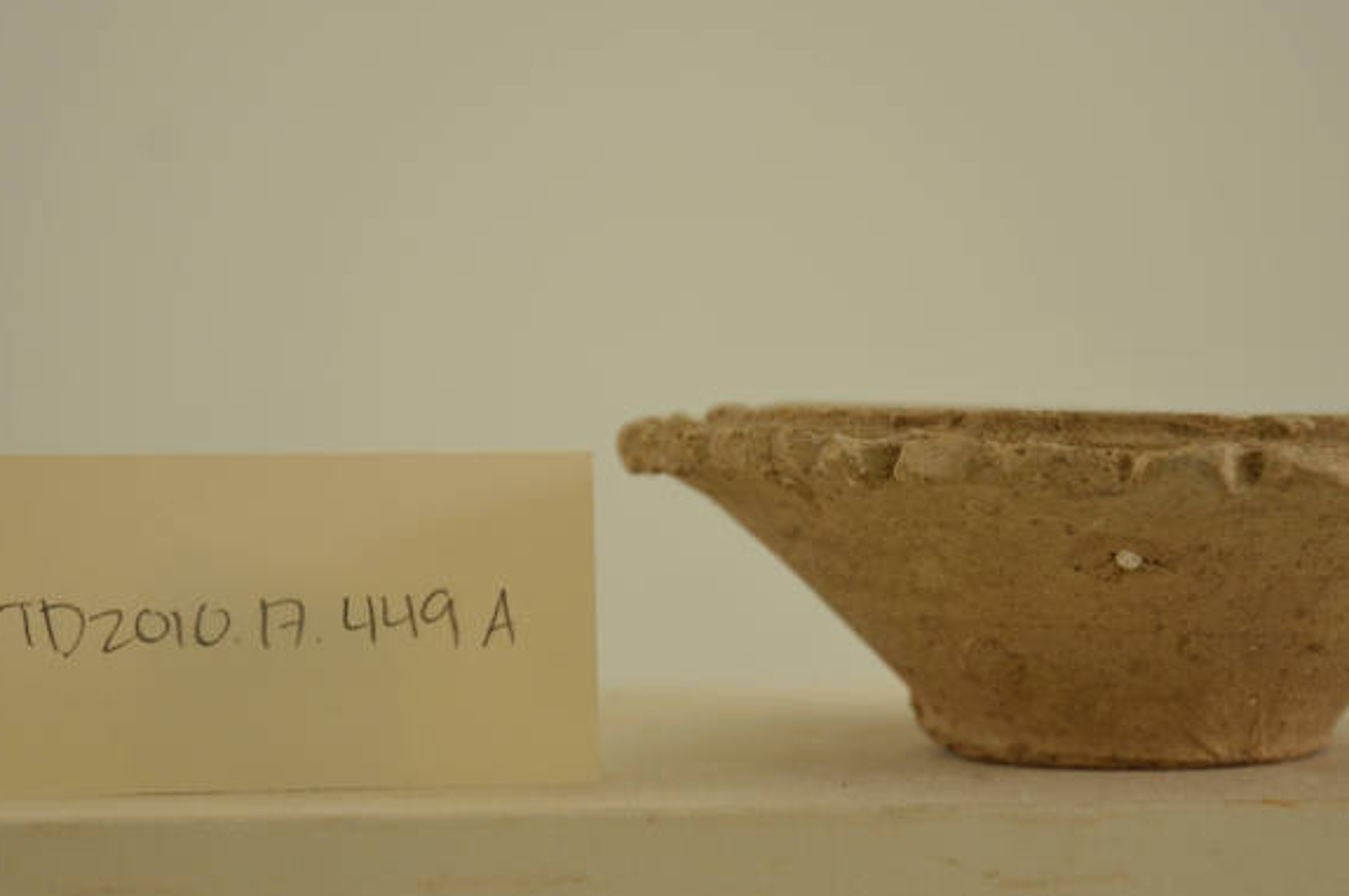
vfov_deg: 14.2
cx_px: 793
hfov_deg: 21.2
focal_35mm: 96
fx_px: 3593
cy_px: 466
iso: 200
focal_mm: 46
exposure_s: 1/50
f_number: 5
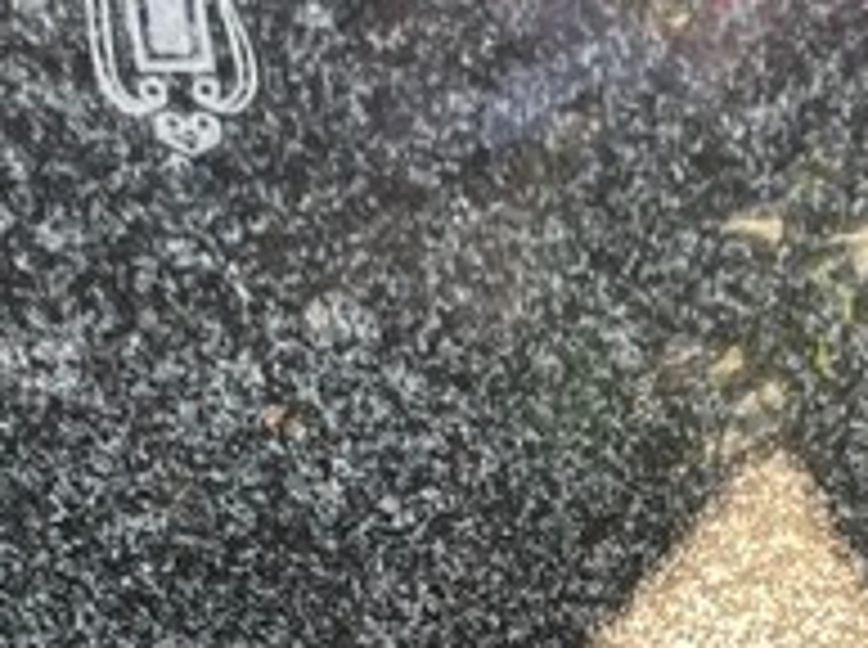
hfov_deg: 18.2
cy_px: 1314
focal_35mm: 108
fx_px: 2703
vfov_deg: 12.1
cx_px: 481
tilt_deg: -56.3
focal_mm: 4.2
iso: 64
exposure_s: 1/121
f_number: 1.6
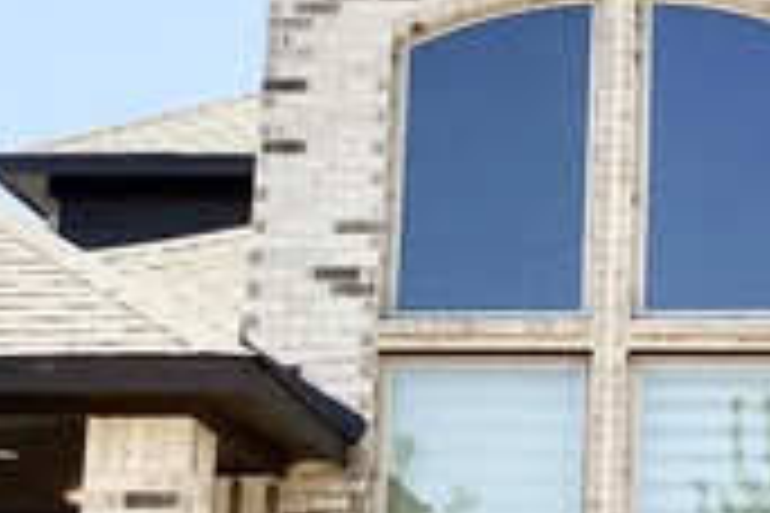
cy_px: 234
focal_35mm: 121
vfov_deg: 11.3
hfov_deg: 16.5
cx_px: 811
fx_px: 2588
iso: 25
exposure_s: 1/981
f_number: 2.4
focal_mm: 3.3
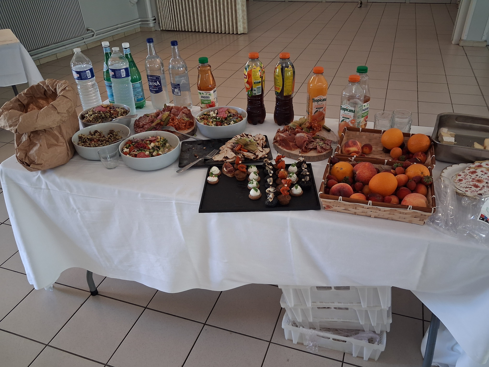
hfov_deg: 65.3
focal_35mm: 27
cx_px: 244
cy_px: 184
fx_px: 381
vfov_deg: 51.4
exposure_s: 1/50
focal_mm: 4
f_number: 1.8
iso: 400
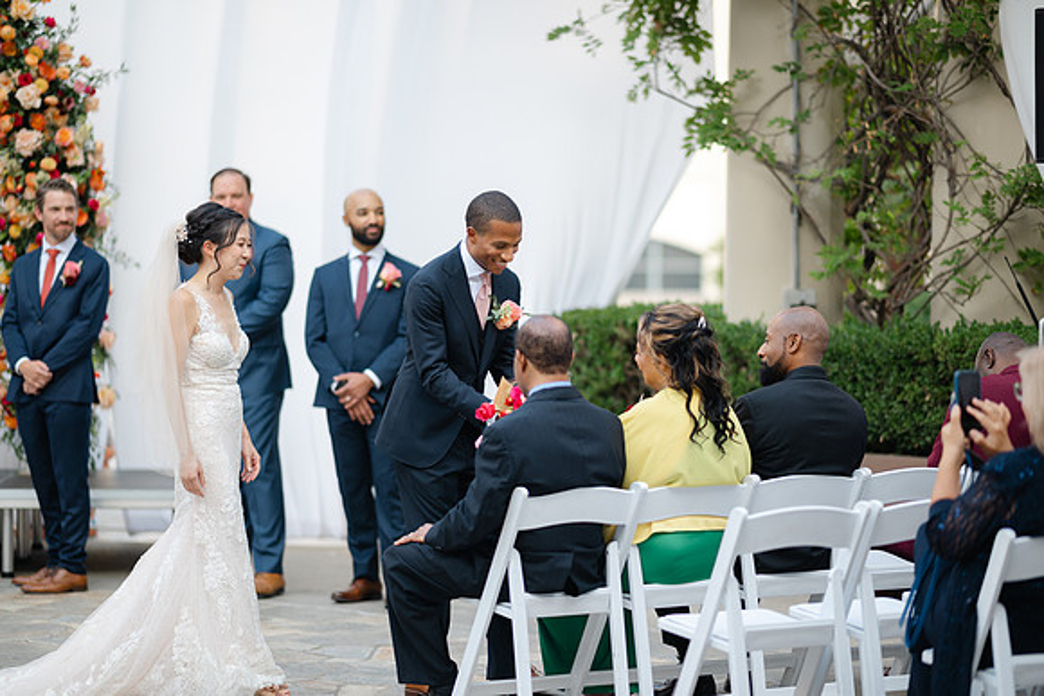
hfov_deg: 19.3
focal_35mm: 106
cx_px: 524
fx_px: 3065
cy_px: 348
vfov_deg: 13.0
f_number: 1.4
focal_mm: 105
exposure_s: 1/500
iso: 64
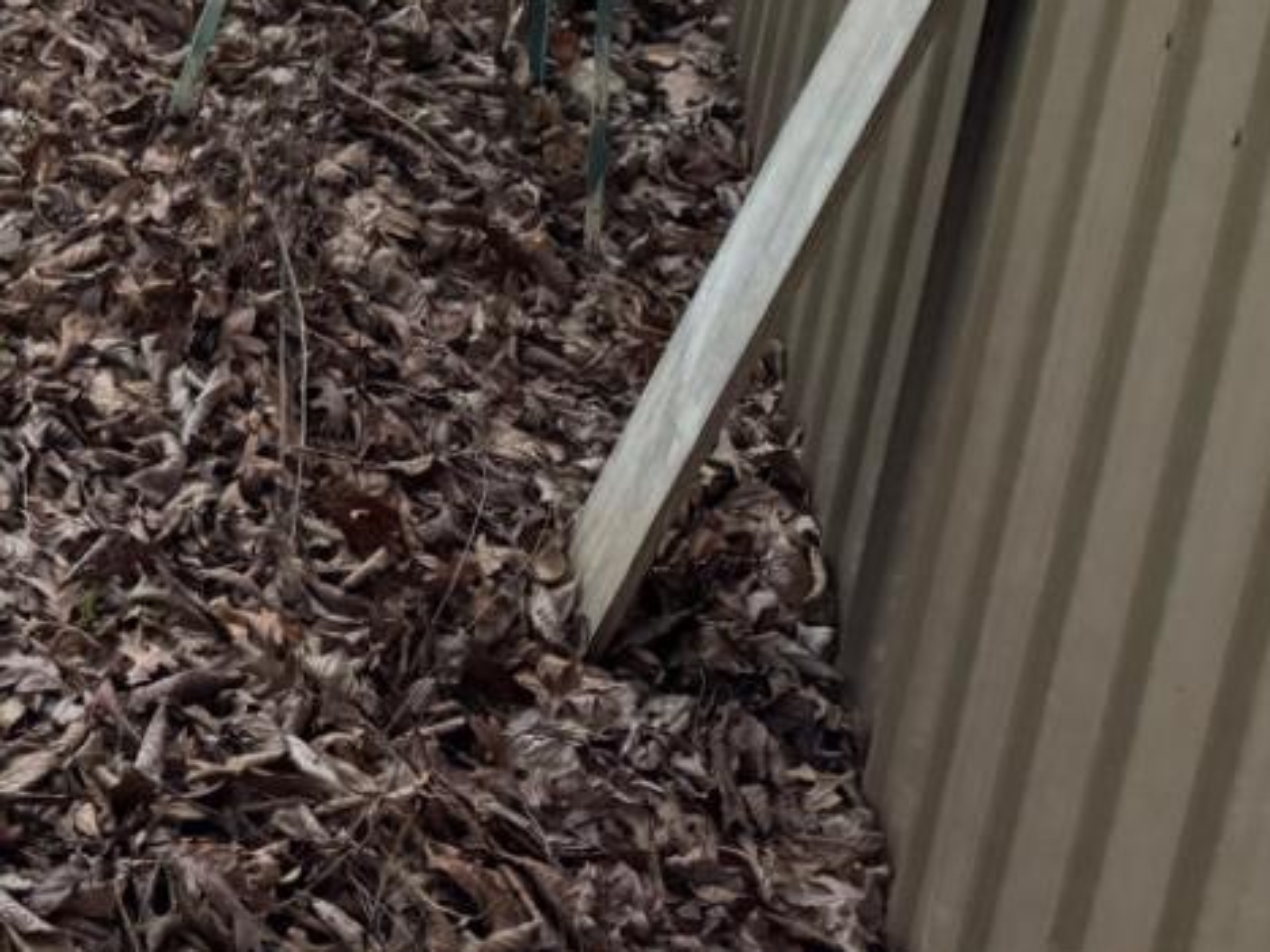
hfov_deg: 22.9
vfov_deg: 17.5
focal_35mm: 77
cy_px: -395
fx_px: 2825
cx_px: -312
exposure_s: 1/3096
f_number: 1.78
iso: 80
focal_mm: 6.76
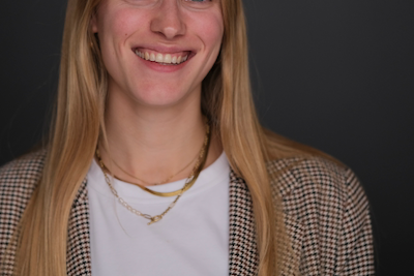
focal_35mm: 181
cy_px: 56
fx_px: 2082
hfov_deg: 11.3
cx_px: 159
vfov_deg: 7.6
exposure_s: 1/350
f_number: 1.2
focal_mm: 75
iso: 400
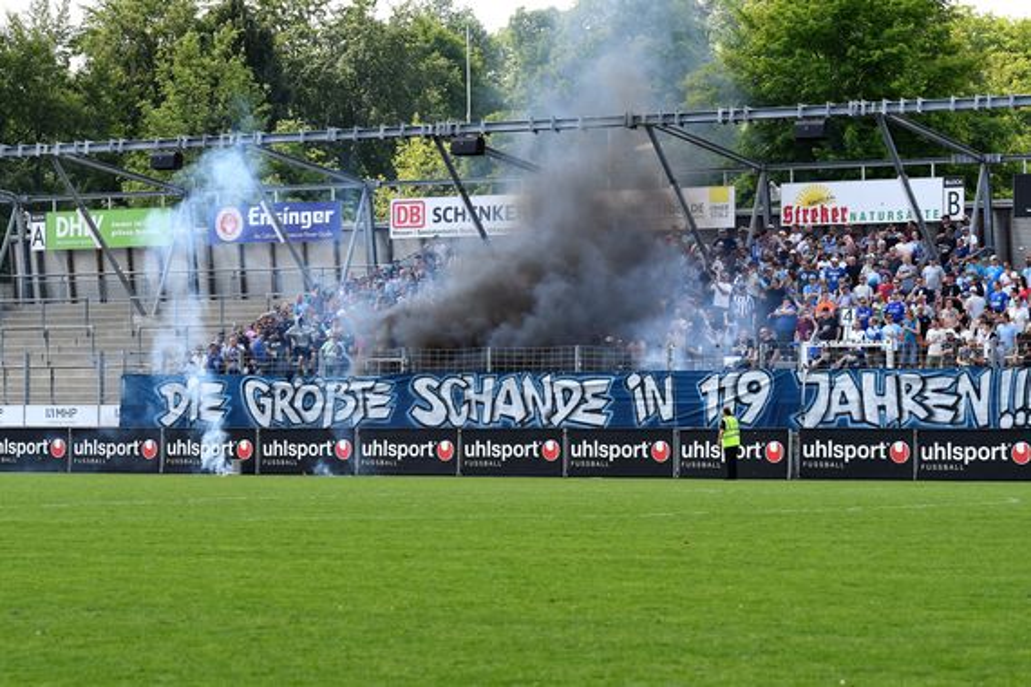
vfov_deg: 11.1
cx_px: 516
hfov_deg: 16.7
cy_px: 344
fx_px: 3522
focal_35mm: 123
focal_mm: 82
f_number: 4.5
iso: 320
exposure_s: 1/1000
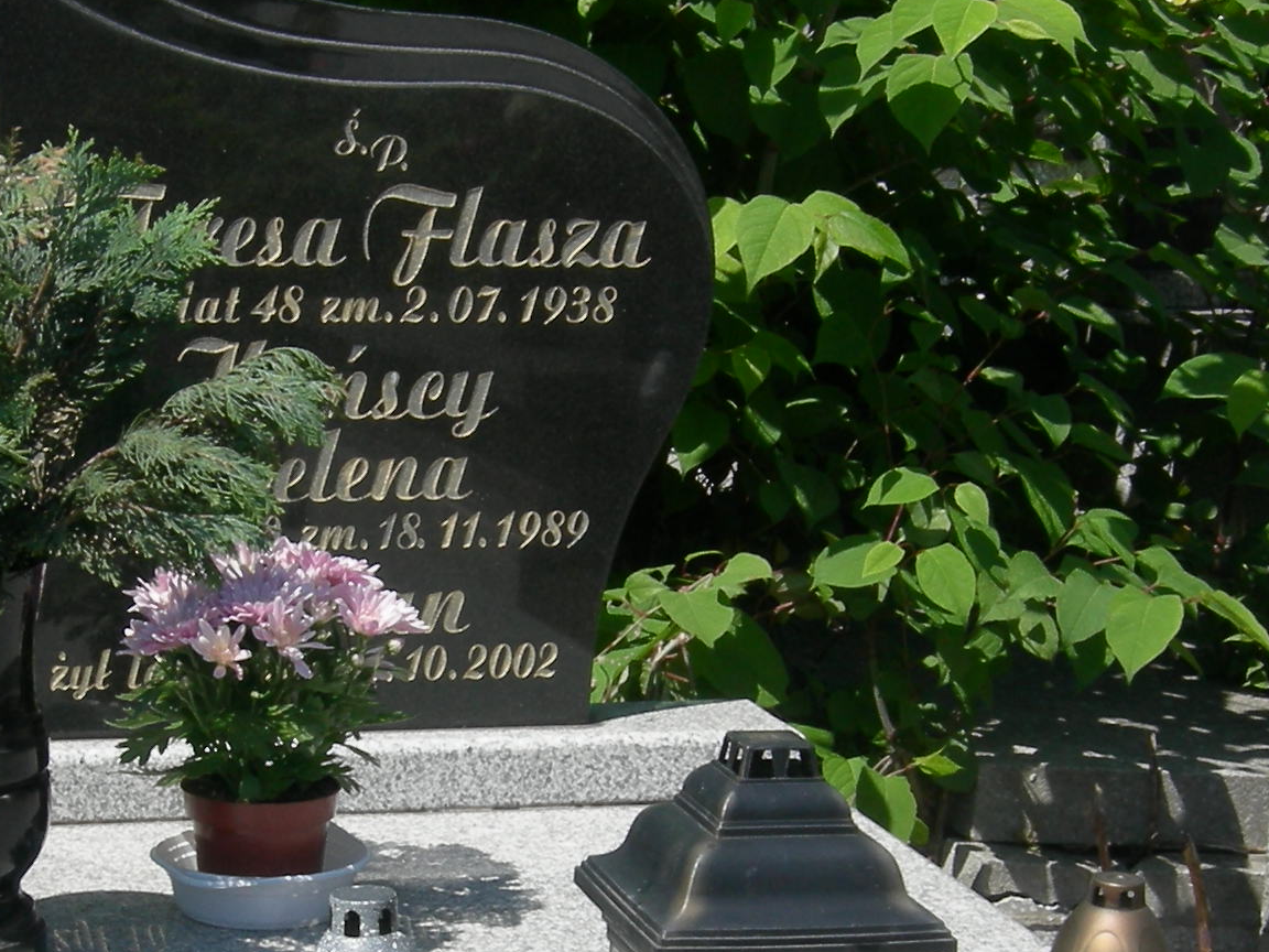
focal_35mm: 81
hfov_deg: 24.0
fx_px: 2969
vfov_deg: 18.1
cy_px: 749
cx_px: 414
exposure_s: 1/280
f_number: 6.8
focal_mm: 7.5
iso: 64
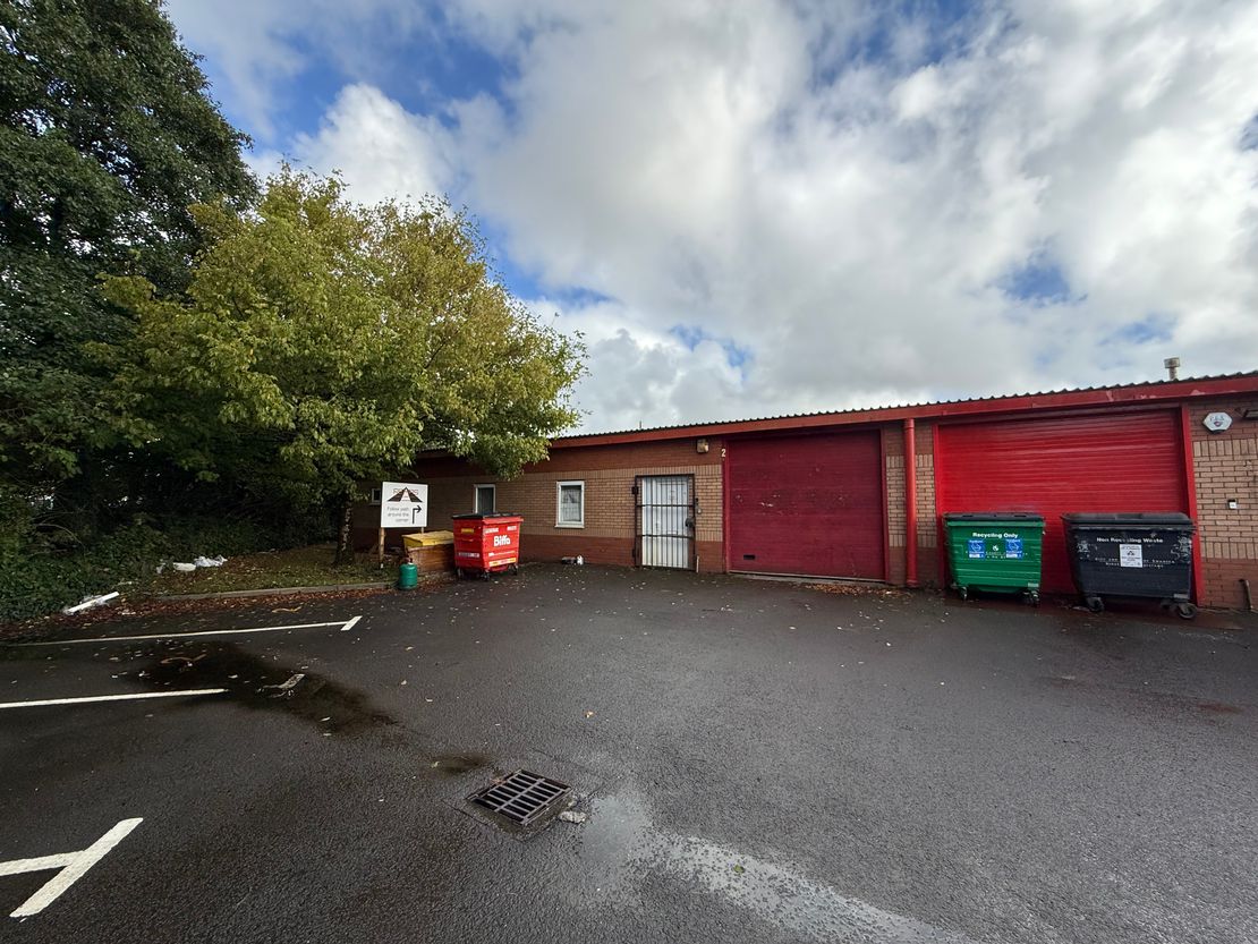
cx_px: 629
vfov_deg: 85.7
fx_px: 509
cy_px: 472
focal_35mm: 14
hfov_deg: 102.1
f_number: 2.2
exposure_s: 1/985
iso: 50
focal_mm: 2.22
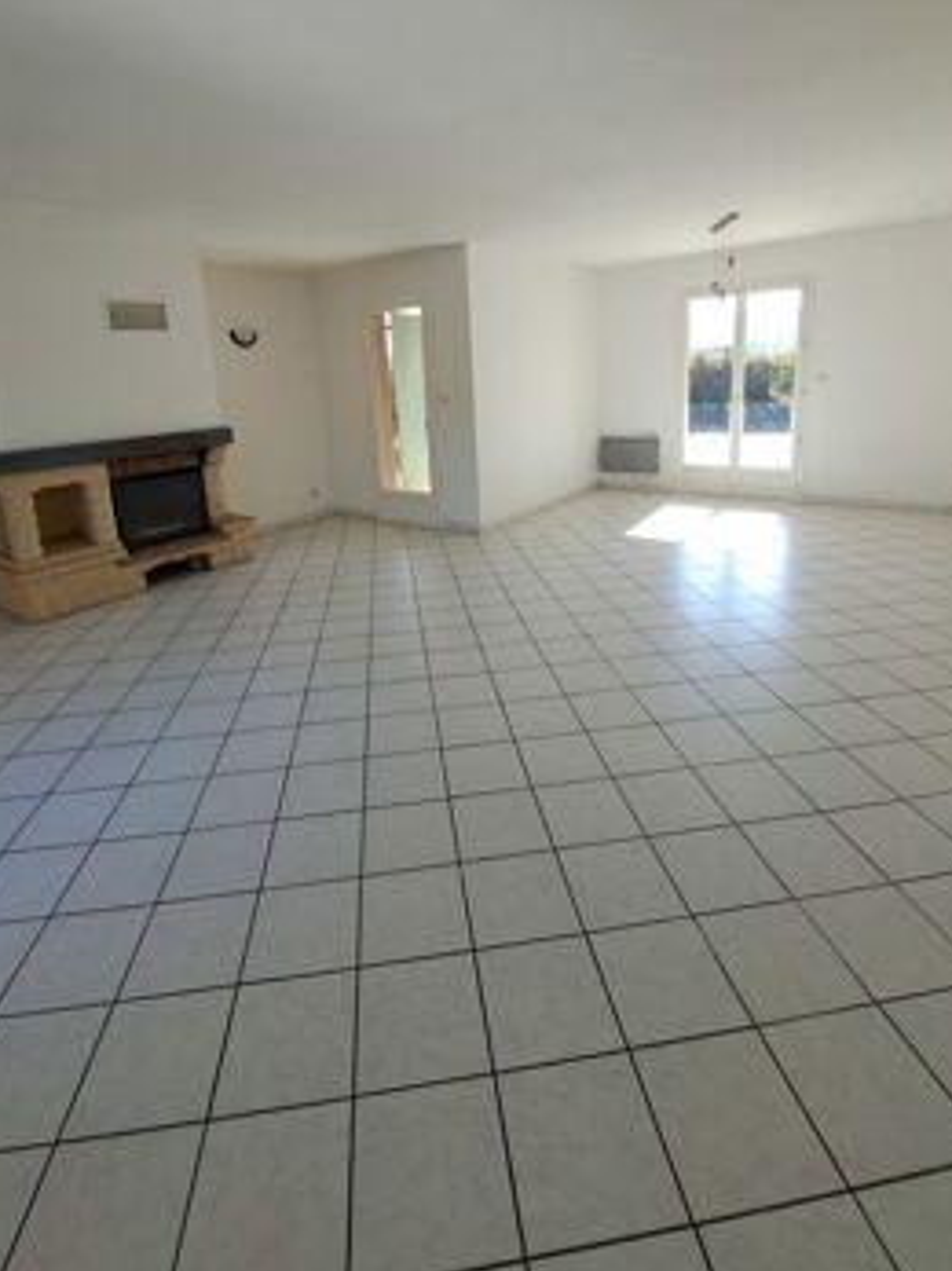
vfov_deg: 93.8
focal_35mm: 16
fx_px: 587
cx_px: 450
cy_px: 537
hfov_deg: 78.0
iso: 50
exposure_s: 1/100
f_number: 2.2
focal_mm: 1.74
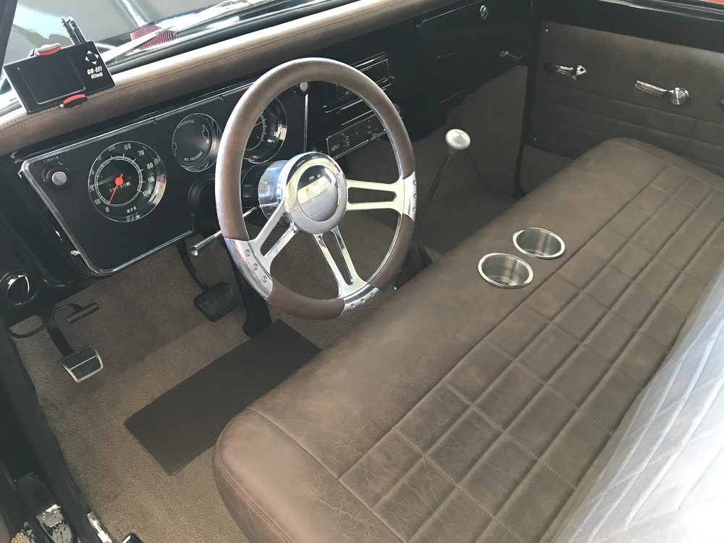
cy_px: 272
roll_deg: -2.9
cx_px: 362
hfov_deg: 63.4
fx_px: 586
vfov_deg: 49.7
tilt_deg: -36.8
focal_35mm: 28
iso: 80
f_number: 1.8
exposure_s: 1/15
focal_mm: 3.99
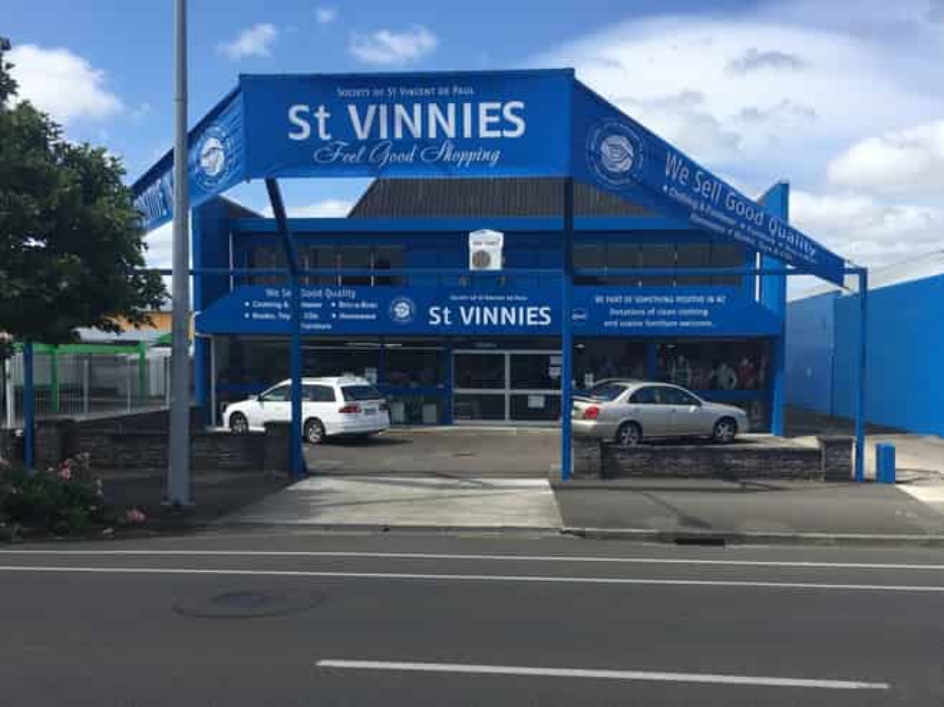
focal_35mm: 29
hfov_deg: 61.7
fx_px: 791
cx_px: 472
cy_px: 354
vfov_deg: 48.2
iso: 25
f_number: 2.2
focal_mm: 4.15
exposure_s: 1/1876
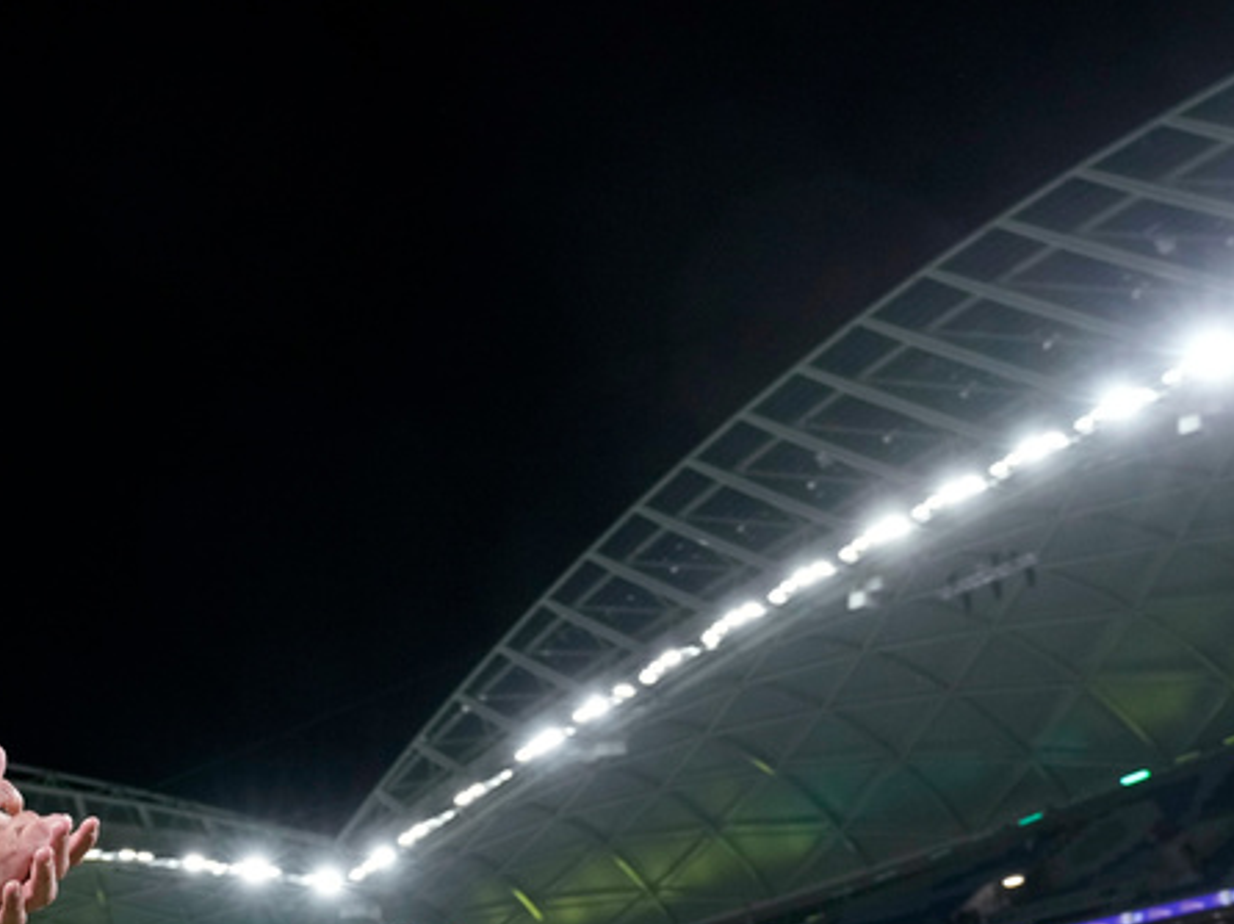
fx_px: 2280
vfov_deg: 22.8
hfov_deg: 28.0
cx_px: -64
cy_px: 622
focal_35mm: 64
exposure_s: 1/400
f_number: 5
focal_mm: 29
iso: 2000
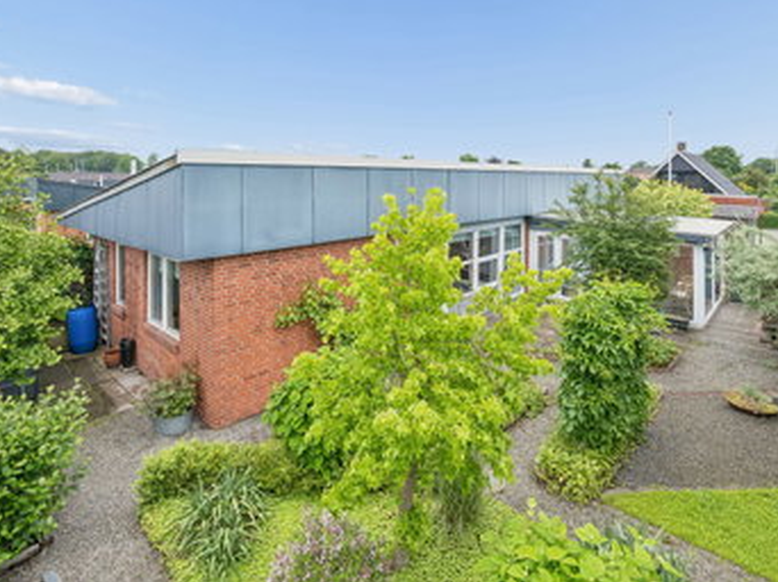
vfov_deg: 71.5
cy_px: 281
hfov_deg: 87.8
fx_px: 404
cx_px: 403
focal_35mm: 18
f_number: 7.1
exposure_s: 1/1000
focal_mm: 16
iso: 1000
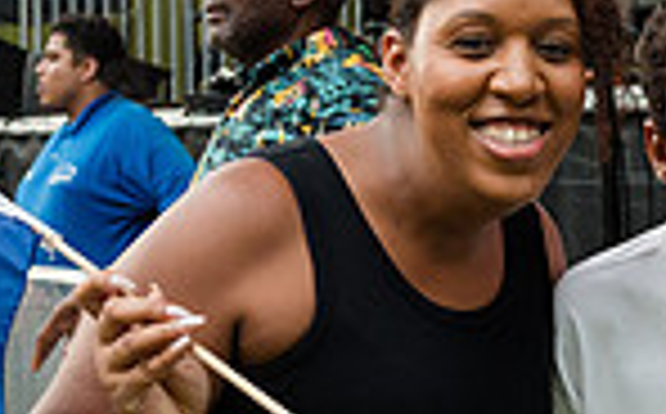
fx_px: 2465
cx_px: 702
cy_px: 241
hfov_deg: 15.1
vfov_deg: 9.6
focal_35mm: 136
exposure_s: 1/500
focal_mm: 34
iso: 1000
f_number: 4.5
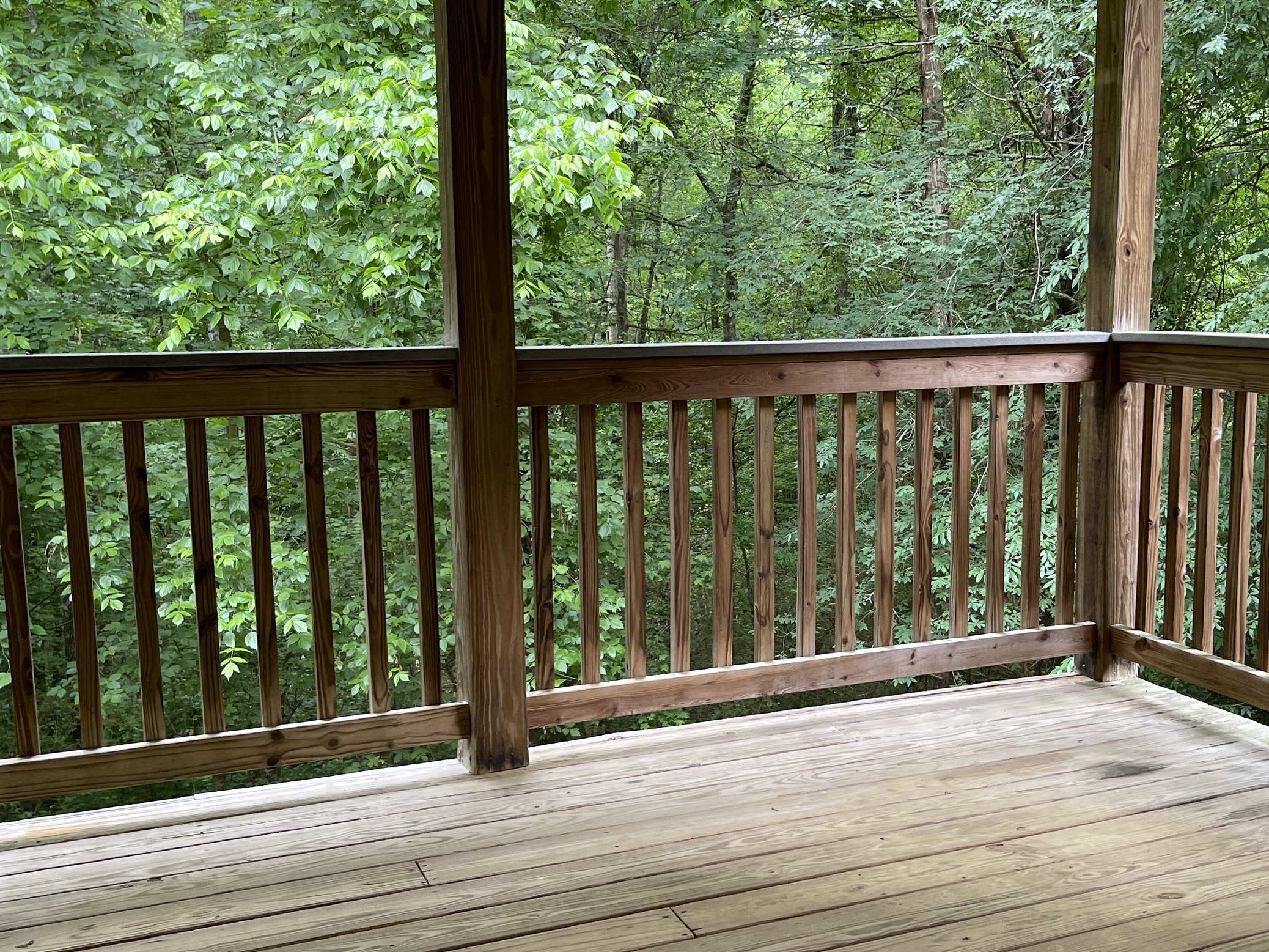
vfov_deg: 38.7
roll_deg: -0.8
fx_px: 1356
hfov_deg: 49.7
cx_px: 783
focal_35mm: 37
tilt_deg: -8.9
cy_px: 494
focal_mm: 5.1
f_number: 1.6
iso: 100
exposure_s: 1/121
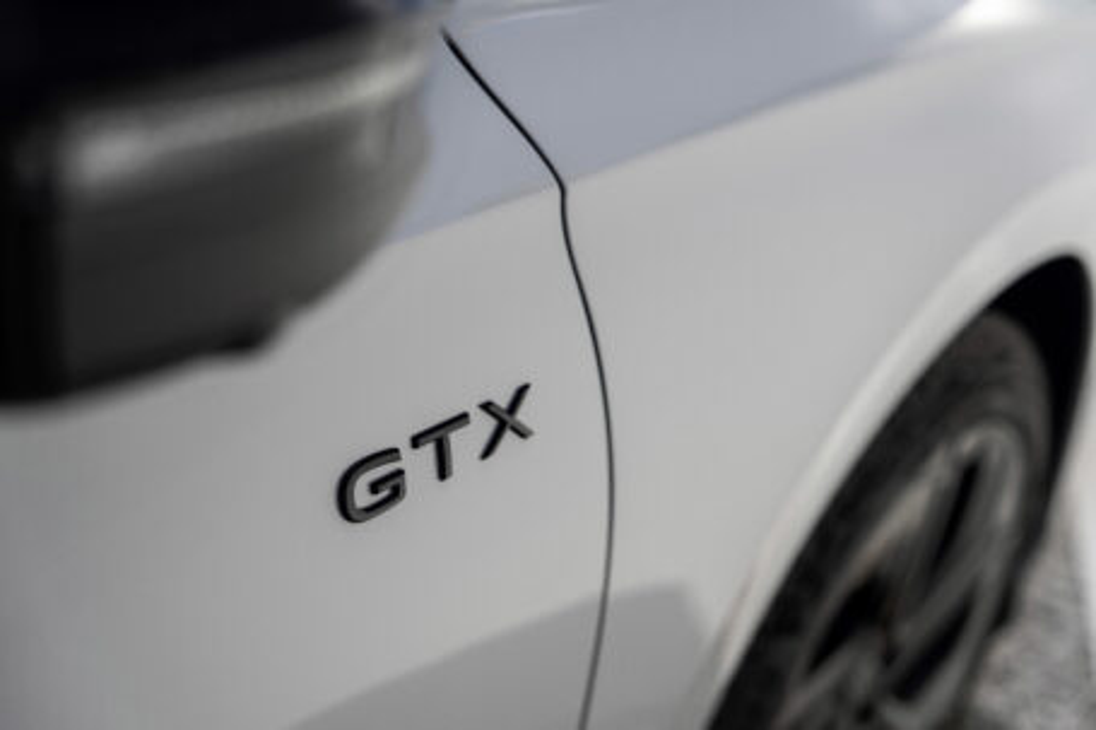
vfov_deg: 28.1
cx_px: 548
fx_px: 1461
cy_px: 365
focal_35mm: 48
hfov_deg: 41.1
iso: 50
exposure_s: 1/500
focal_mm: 48
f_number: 2.8
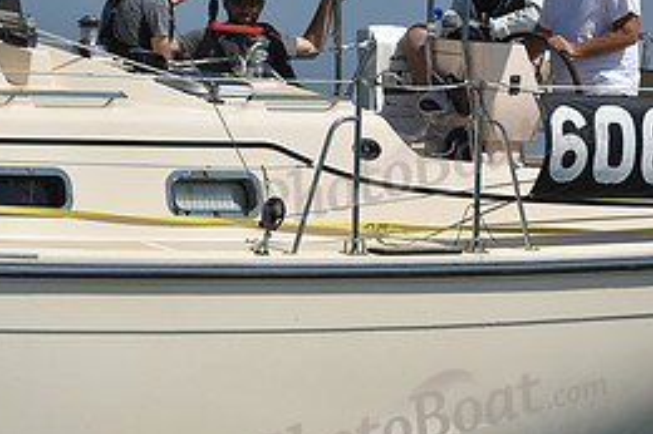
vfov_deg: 5.3
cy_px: 71
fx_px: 4695
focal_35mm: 259
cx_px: 126
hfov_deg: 7.9
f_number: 9
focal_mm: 116
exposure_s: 1/1600
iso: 250
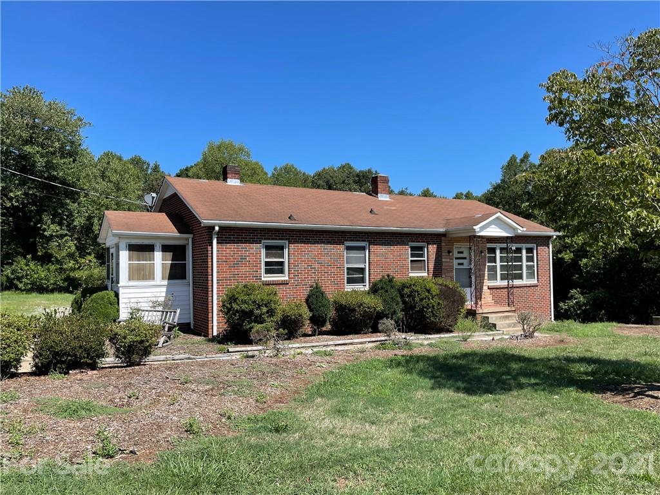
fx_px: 496
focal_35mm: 26
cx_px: 330
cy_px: 248
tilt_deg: +1.6
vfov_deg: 53.1
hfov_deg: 67.3
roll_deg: +0.9
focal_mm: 5.1
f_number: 1.6
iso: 32
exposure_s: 1/2387
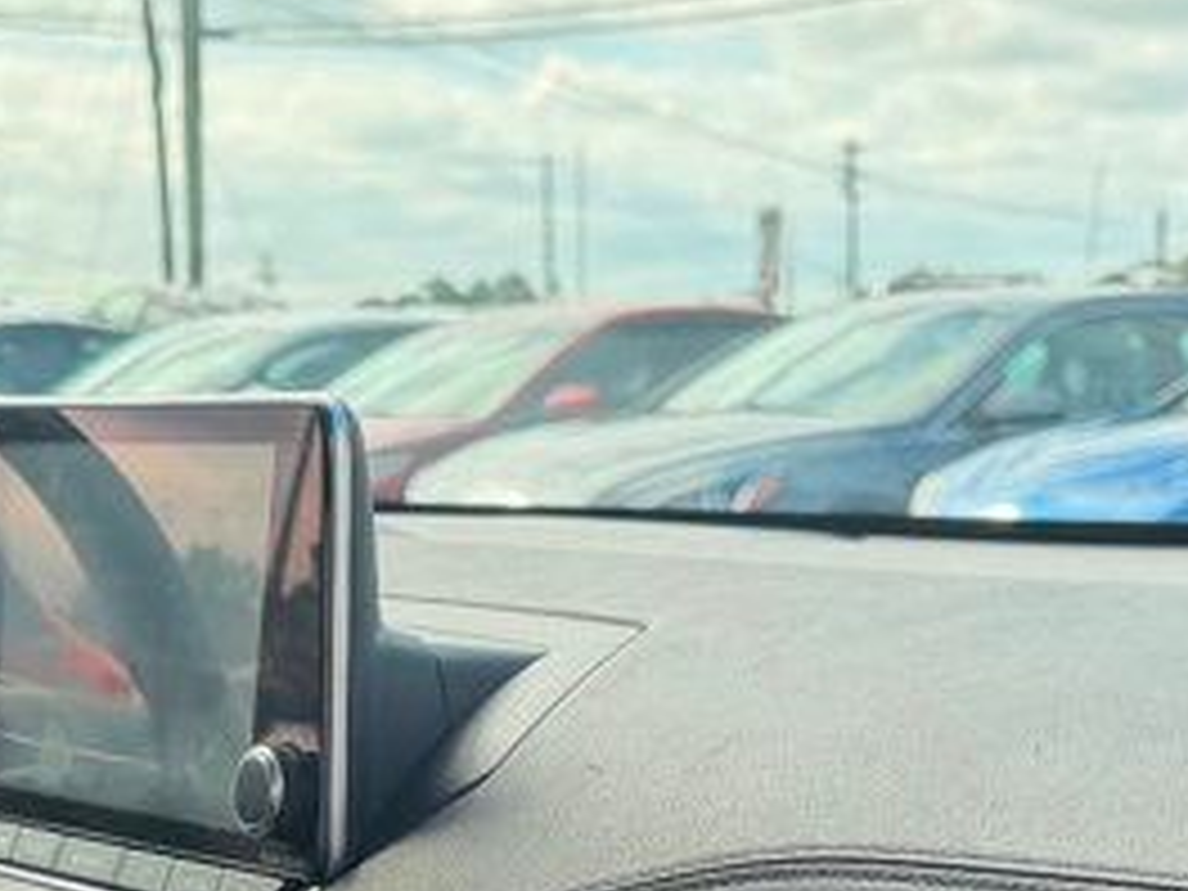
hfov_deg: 21.1
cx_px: 616
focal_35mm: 93
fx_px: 3192
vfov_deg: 15.1
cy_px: 1197
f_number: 1.78
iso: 100
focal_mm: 6.76
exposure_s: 1/1091
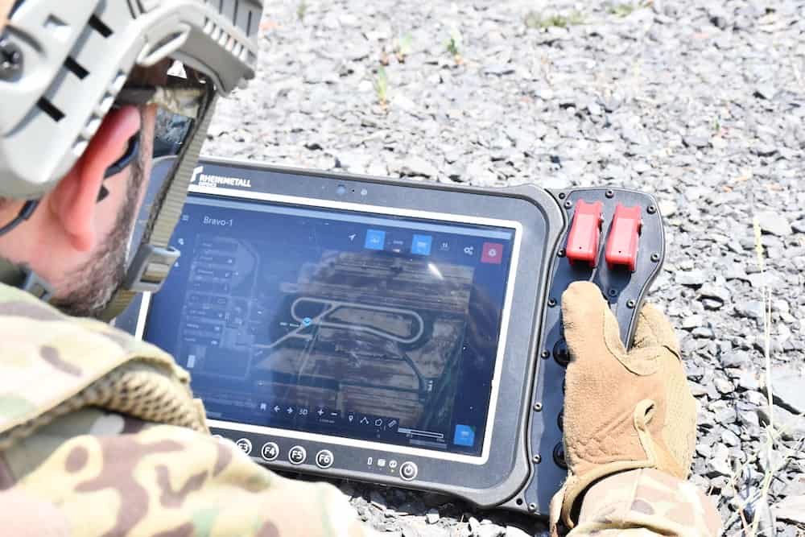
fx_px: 1744
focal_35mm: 78
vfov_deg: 17.5
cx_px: 402
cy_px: 268
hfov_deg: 26.0
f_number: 14
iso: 2000
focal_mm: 52
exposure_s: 1/800
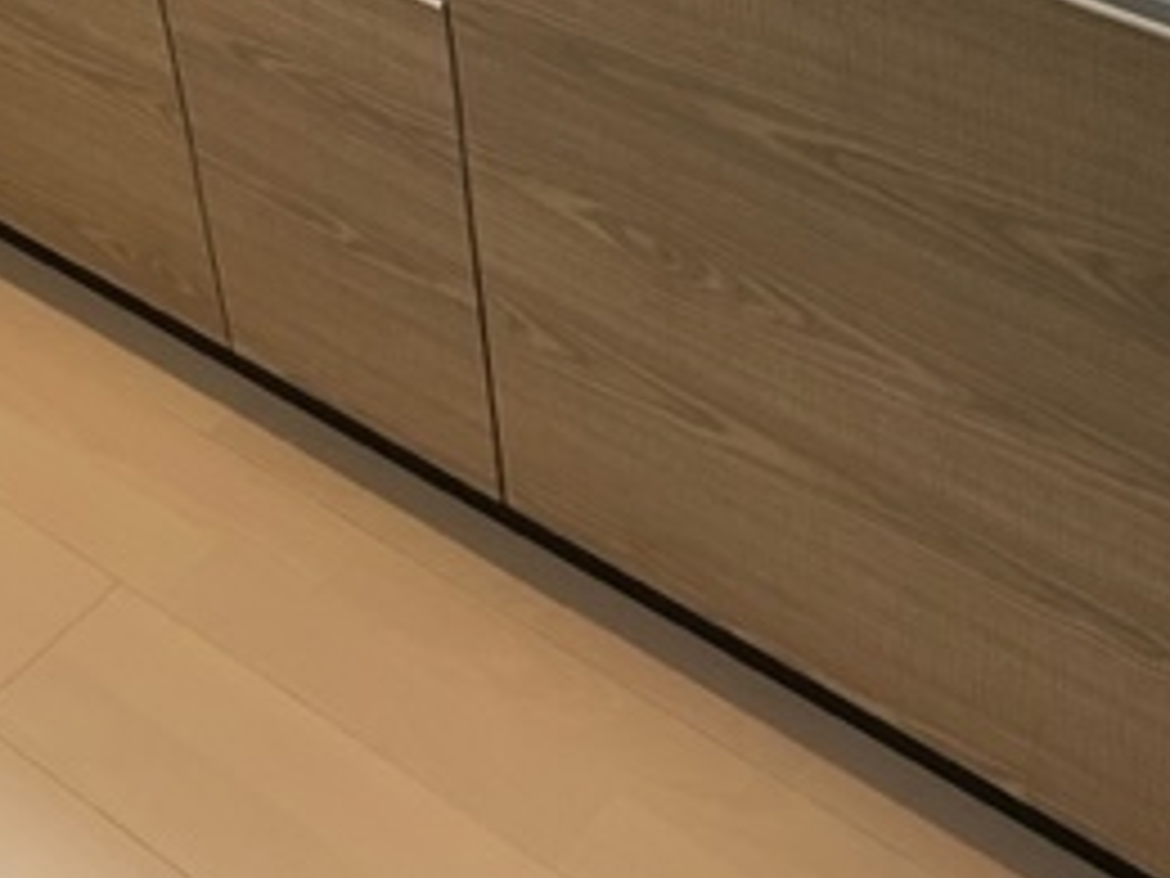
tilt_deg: -33.2
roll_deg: +2.4
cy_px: -72
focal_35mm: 64
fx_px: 2163
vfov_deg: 21.8
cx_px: 666
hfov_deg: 30.2
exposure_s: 1/60
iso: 125
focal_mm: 4.2
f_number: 1.6
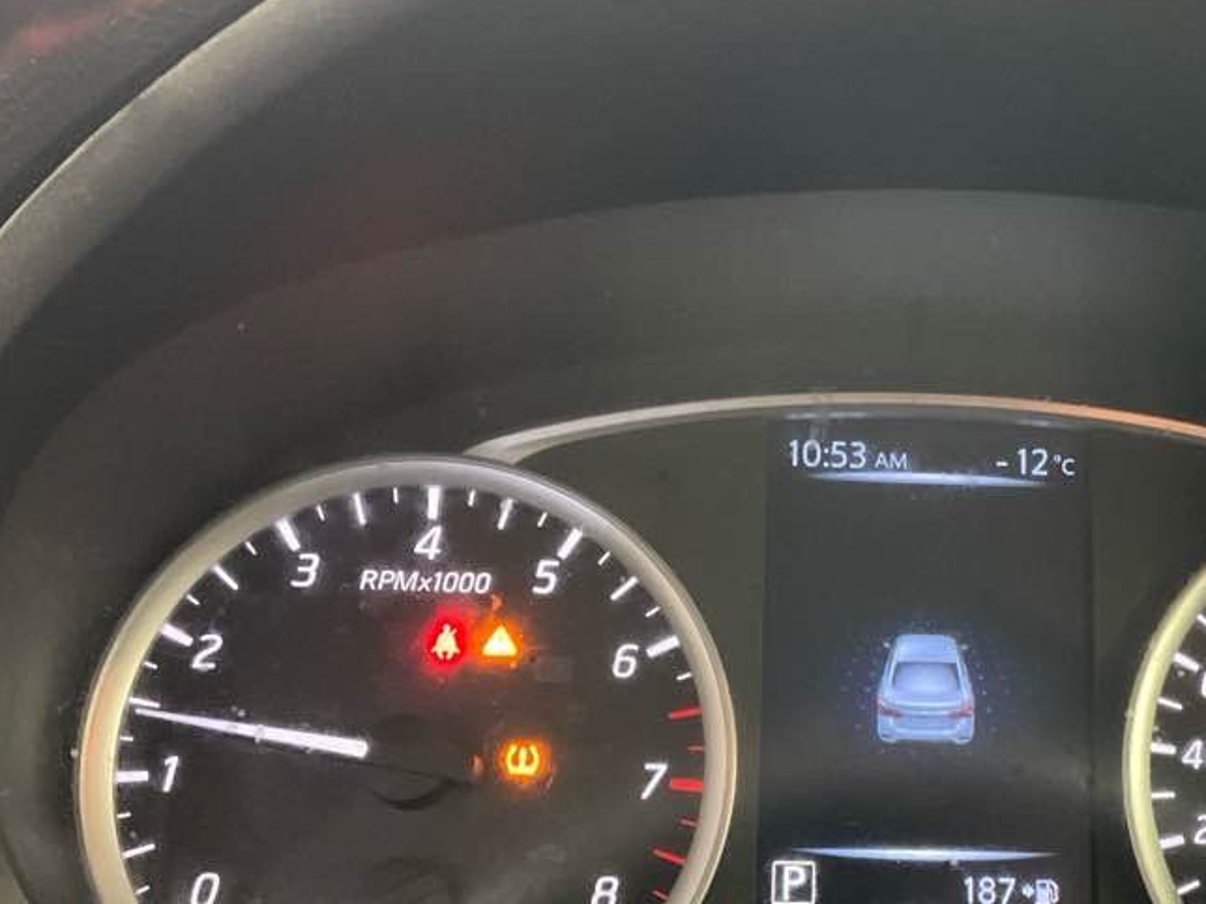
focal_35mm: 51
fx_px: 1777
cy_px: 591
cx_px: 894
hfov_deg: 36.7
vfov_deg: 28.4
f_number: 1.8
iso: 400
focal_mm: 3
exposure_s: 1/28
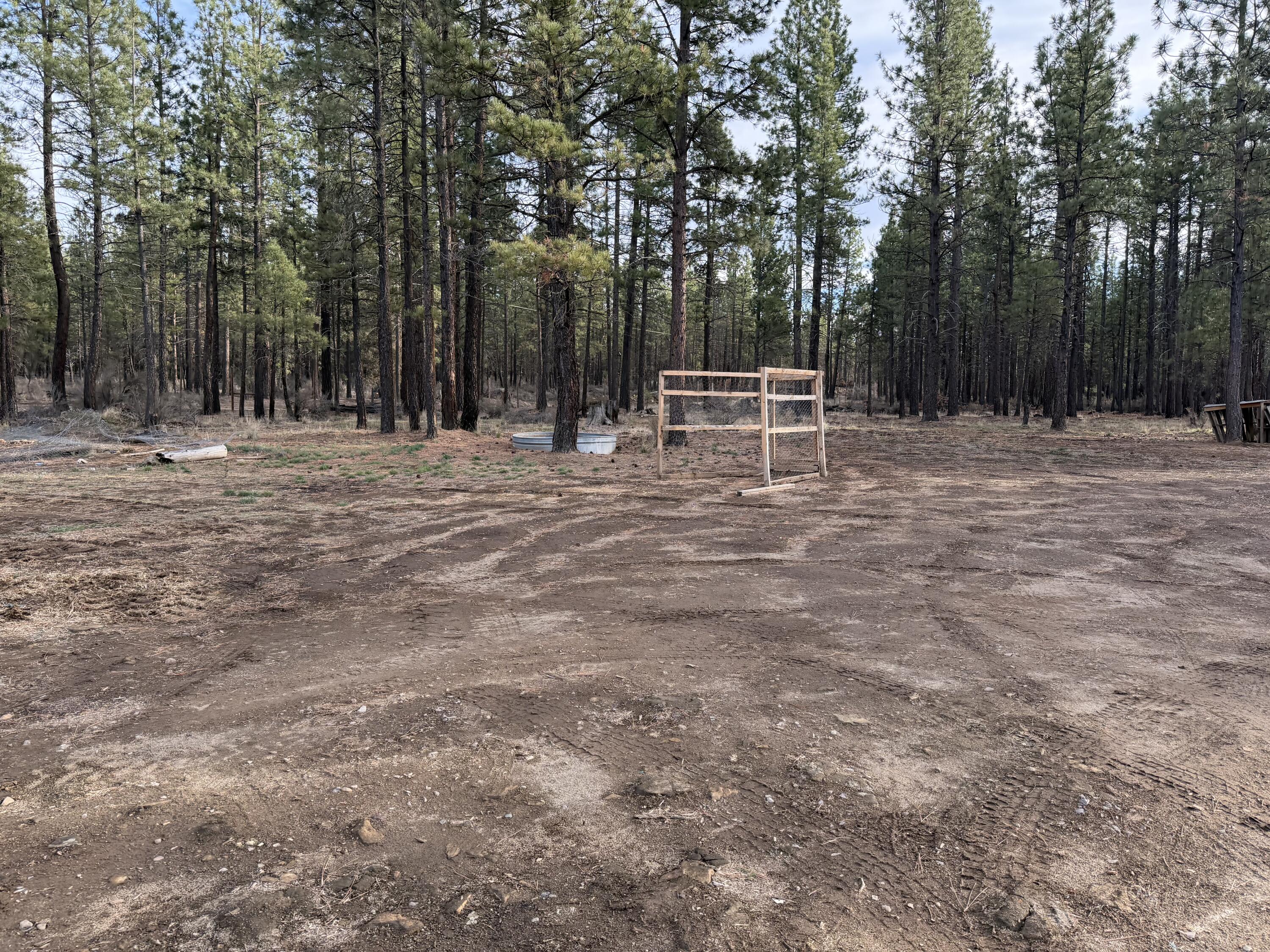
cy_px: 476
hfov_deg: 71.6
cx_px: 635
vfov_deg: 56.8
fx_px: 881
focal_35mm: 24
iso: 100
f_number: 1.78
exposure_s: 1/665
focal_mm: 6.76
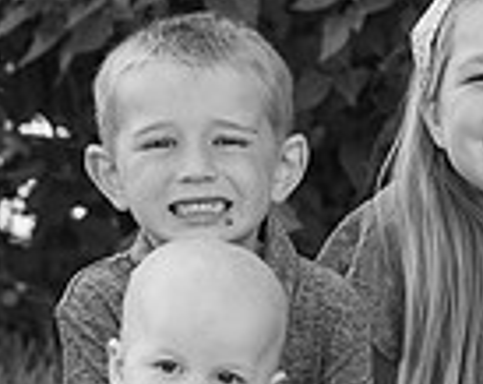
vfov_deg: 2.5
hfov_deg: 3.1
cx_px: -74
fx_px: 8872
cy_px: 58
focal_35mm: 622
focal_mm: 156
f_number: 6.3
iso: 500
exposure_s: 1/200
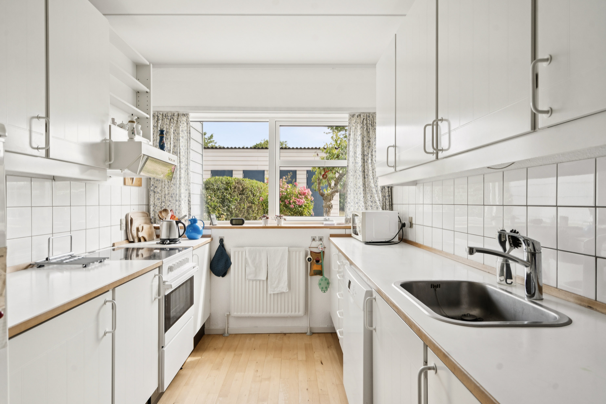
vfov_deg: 61.9
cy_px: 202
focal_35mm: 20
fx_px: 337
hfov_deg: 84.0
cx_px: 303
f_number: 7.1
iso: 800
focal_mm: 20
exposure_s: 1/250
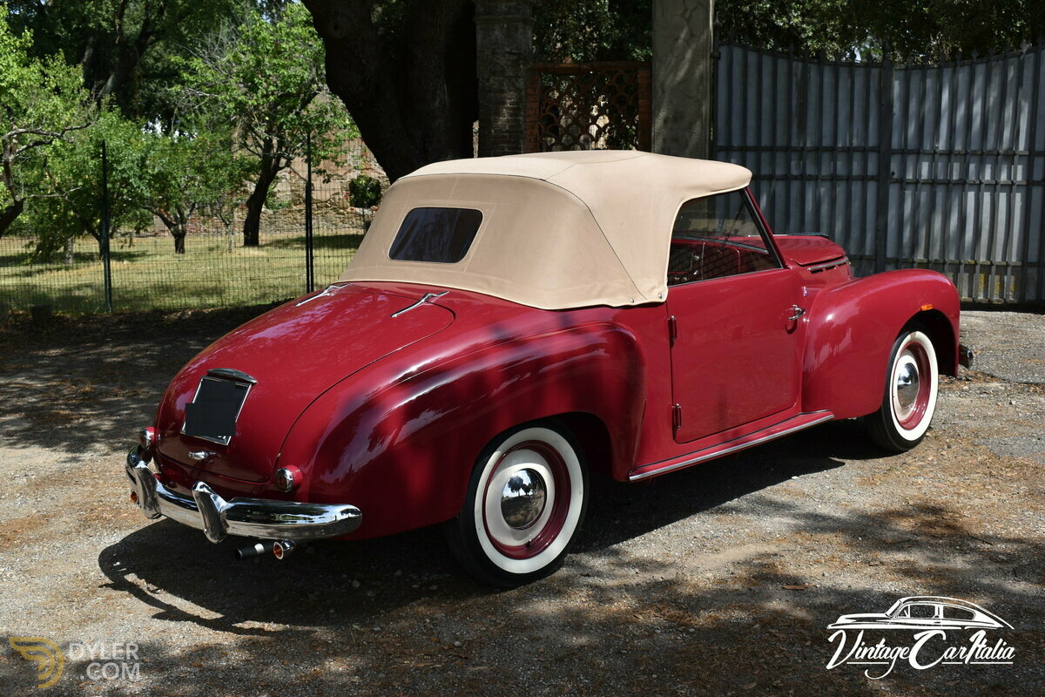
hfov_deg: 43.6
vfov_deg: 29.9
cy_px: 348
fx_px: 1306
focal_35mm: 45
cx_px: 522
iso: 100
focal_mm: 30
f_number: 8
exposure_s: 1/250
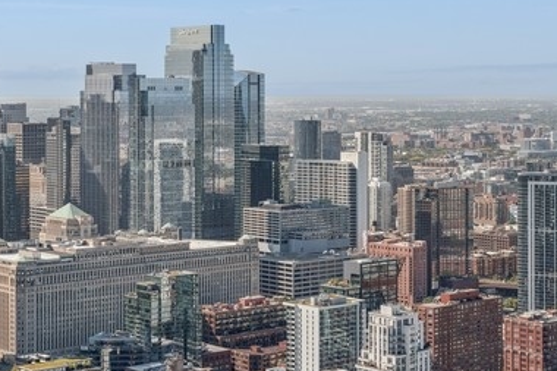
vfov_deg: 16.4
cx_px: 204
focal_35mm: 83
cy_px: 151
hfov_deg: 24.4
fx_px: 1284
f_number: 8
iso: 200
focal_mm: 35
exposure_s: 1/640
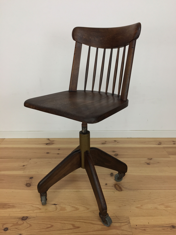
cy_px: 118
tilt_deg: -20.7
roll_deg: +0.1
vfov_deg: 61.7
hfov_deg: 48.2
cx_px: 88
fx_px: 197
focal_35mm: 29
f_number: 2.2
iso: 32
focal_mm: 4.15
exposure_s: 1/33
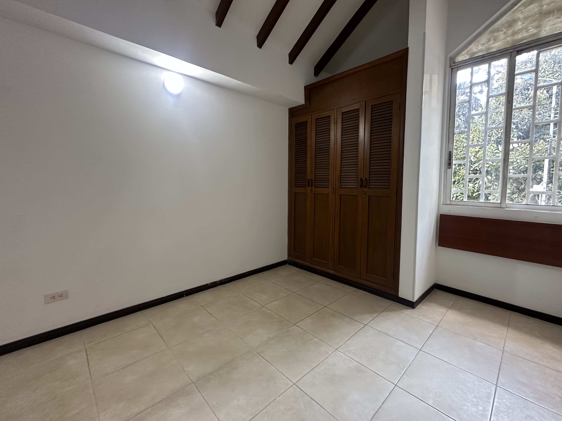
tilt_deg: -3.2
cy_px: 200
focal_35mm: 15
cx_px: 294
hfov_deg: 98.1
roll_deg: -1.3
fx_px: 244
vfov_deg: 81.7
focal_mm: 2.22
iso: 250
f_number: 2.2
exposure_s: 1/60
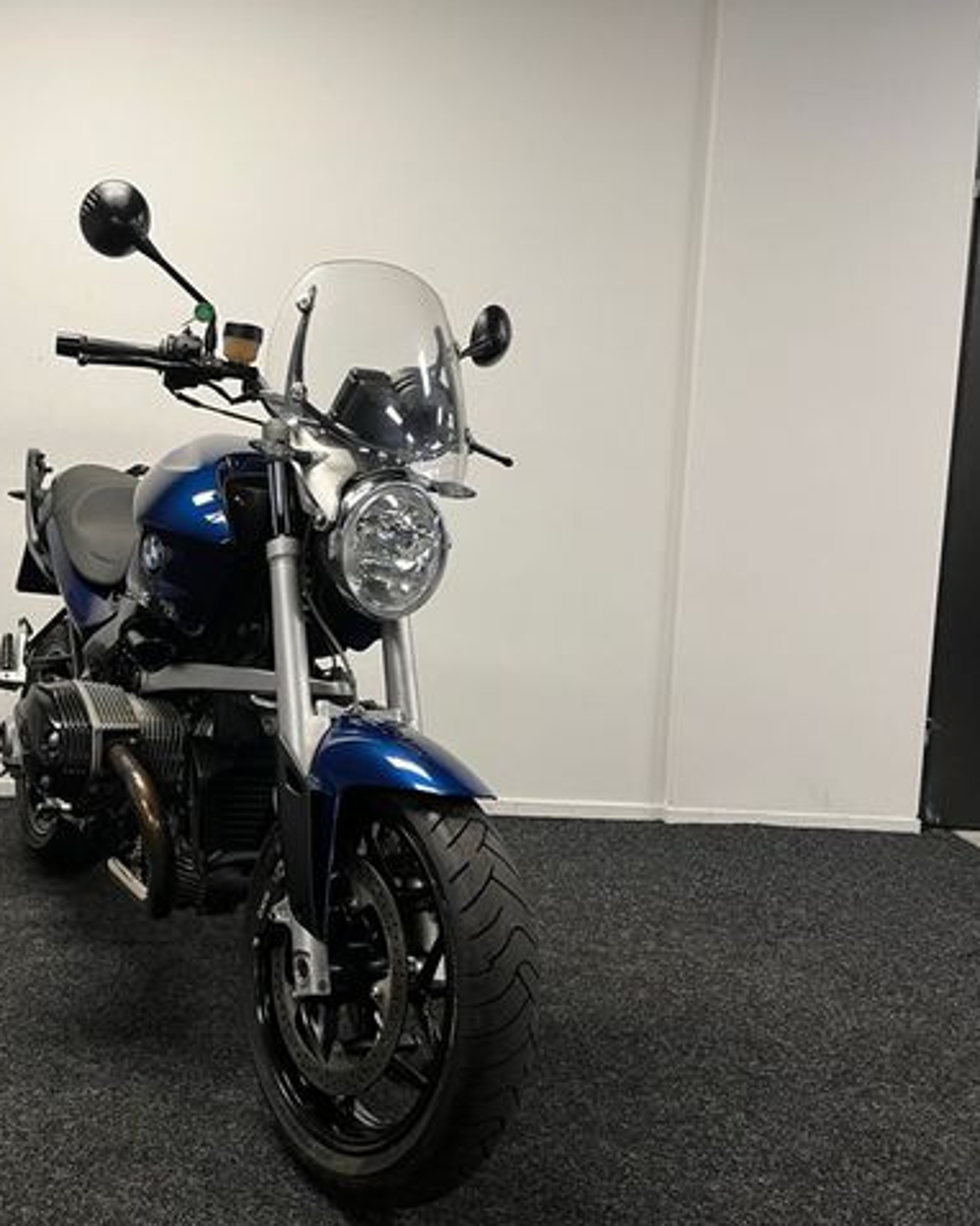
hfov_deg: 42.5
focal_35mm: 34
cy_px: 613
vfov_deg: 52.9
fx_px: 1233
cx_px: 295
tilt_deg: -5.9
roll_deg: -1.6
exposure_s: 1/50
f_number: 1.6
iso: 64
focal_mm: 5.1
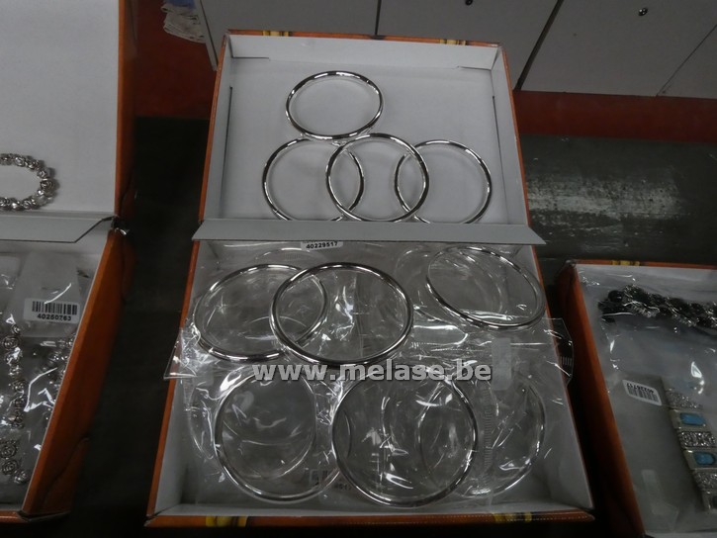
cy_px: 269
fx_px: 414
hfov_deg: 81.7
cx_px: 358
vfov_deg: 66.0
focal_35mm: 20
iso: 640
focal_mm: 3.6
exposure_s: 1/60
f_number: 8
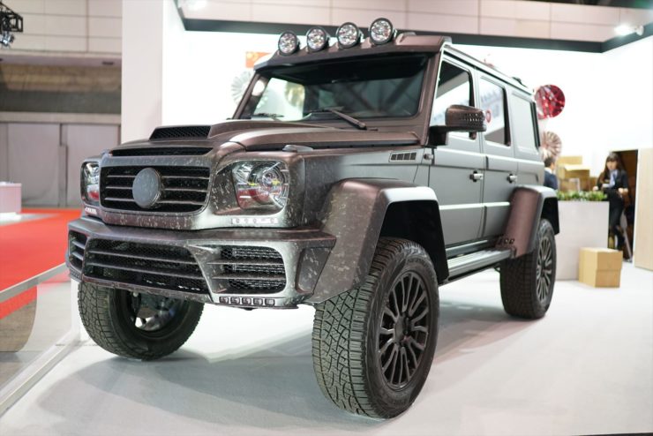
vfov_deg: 37.9
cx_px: 326
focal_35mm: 35
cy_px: 218
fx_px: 635
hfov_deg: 54.4
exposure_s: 1/60
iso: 160
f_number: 1.4
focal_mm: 35
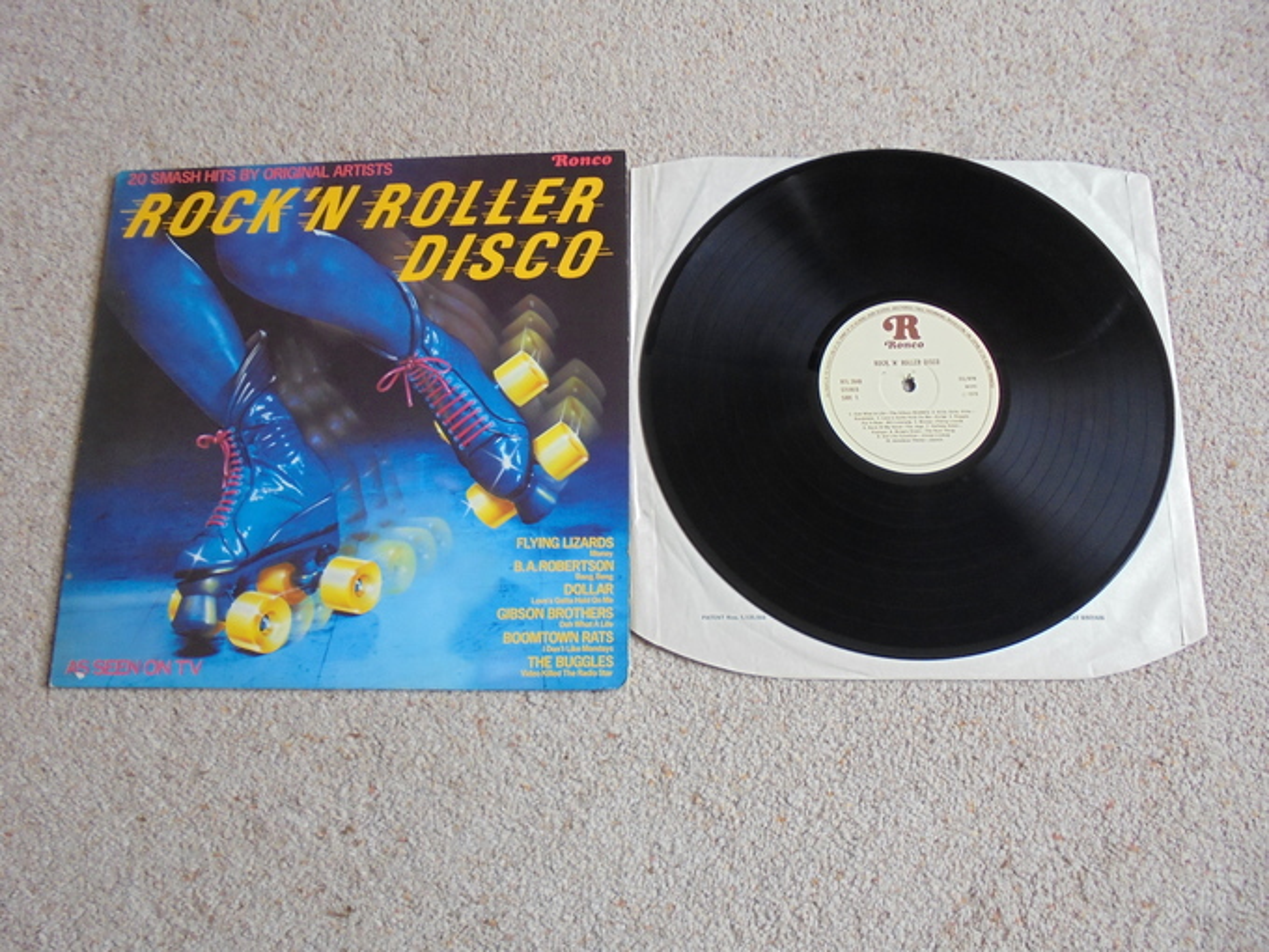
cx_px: 634
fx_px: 953
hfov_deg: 67.3
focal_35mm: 26
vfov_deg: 53.1
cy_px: 476
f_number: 3.5
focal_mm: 4.6
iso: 200
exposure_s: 1/30
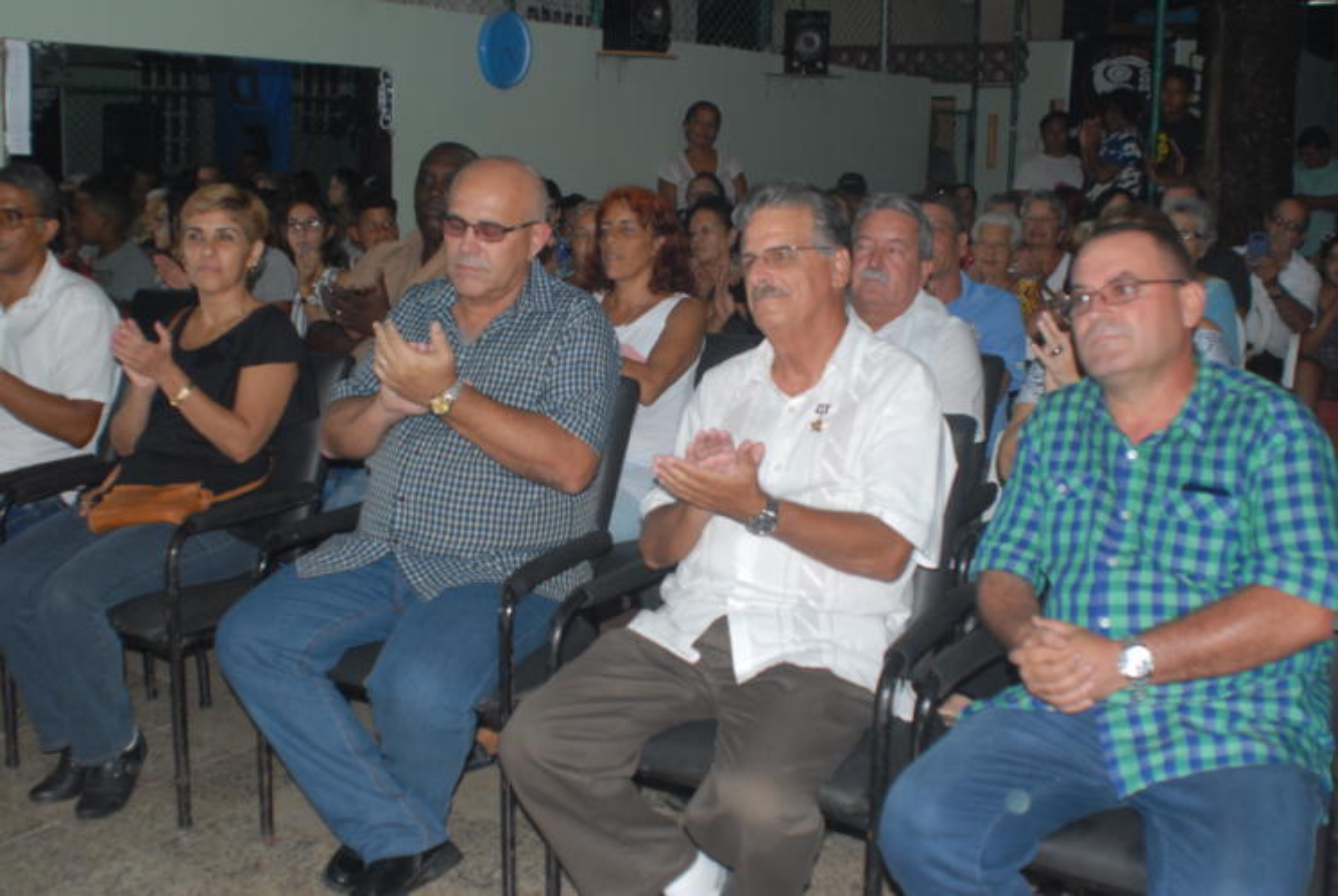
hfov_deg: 46.3
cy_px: 448
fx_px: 1563
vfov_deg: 32.0
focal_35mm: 42
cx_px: 669
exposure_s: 1/250
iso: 500
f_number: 3.5
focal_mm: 28
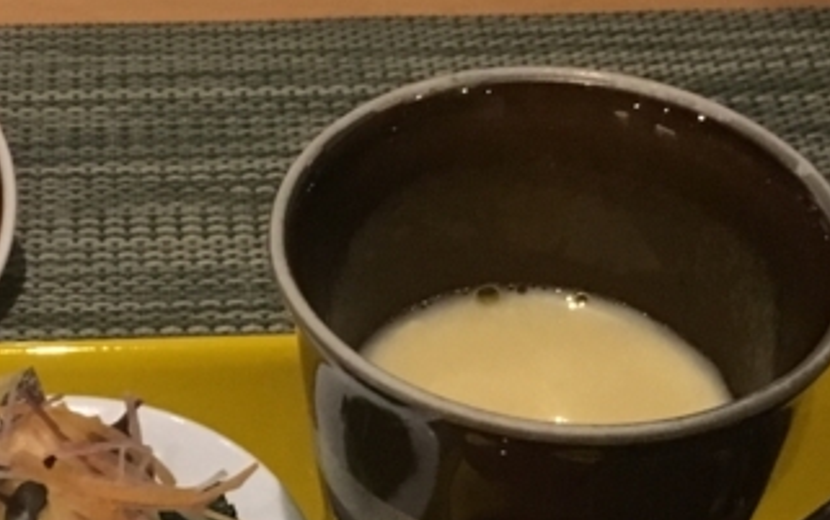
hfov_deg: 21.0
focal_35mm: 98
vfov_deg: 13.3
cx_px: 189
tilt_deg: -41.6
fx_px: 2218
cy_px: 347
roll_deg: +0.1
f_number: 2.2
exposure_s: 1/15
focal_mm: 4.15
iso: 320
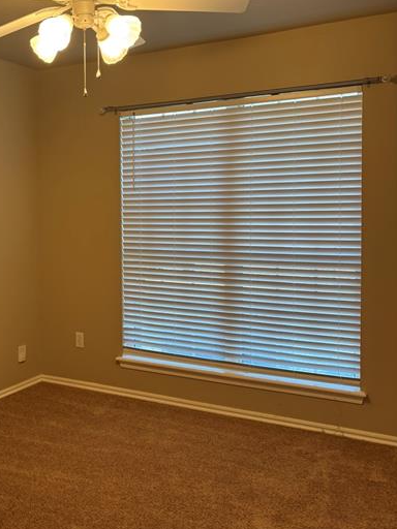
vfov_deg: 47.7
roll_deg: +0.3
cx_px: 102
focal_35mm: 39
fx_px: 596
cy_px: 229
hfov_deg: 36.0
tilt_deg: -3.2
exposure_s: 1/60
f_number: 1.6
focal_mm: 5.96
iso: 100
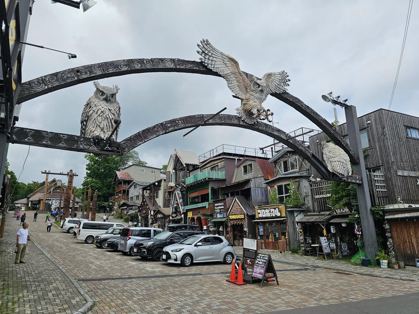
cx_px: 210
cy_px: 157
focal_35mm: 23
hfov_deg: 73.9
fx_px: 278
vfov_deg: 58.9
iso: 16
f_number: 1.7
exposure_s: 1/1402
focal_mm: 6.3
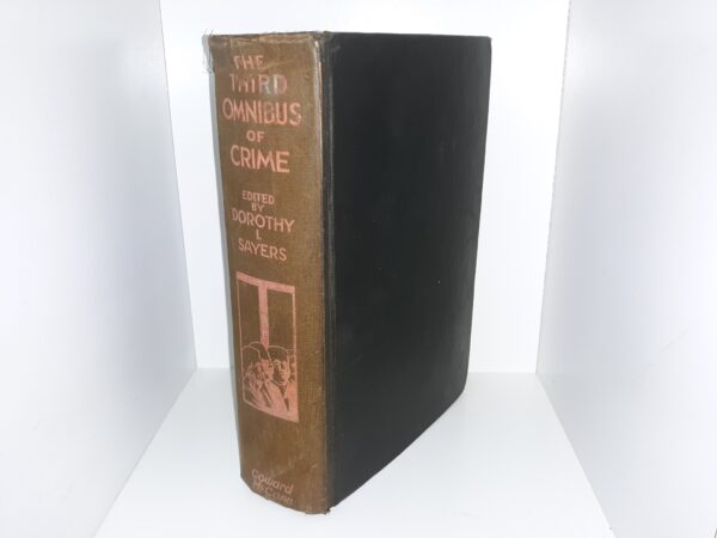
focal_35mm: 28
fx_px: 580
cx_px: 358
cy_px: 269
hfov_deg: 63.4
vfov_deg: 49.7
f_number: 1.7
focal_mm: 3.7
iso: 80
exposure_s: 1/120
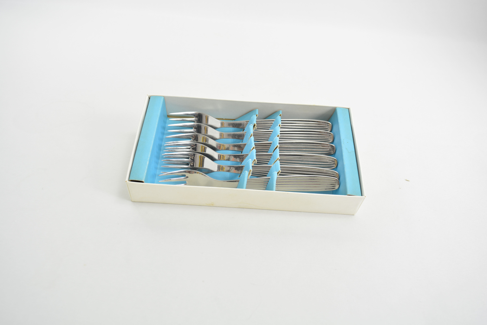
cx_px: 244
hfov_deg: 59.5
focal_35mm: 32
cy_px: 162
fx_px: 426
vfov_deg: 41.7
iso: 400
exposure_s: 1/3
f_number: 5.6
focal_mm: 21
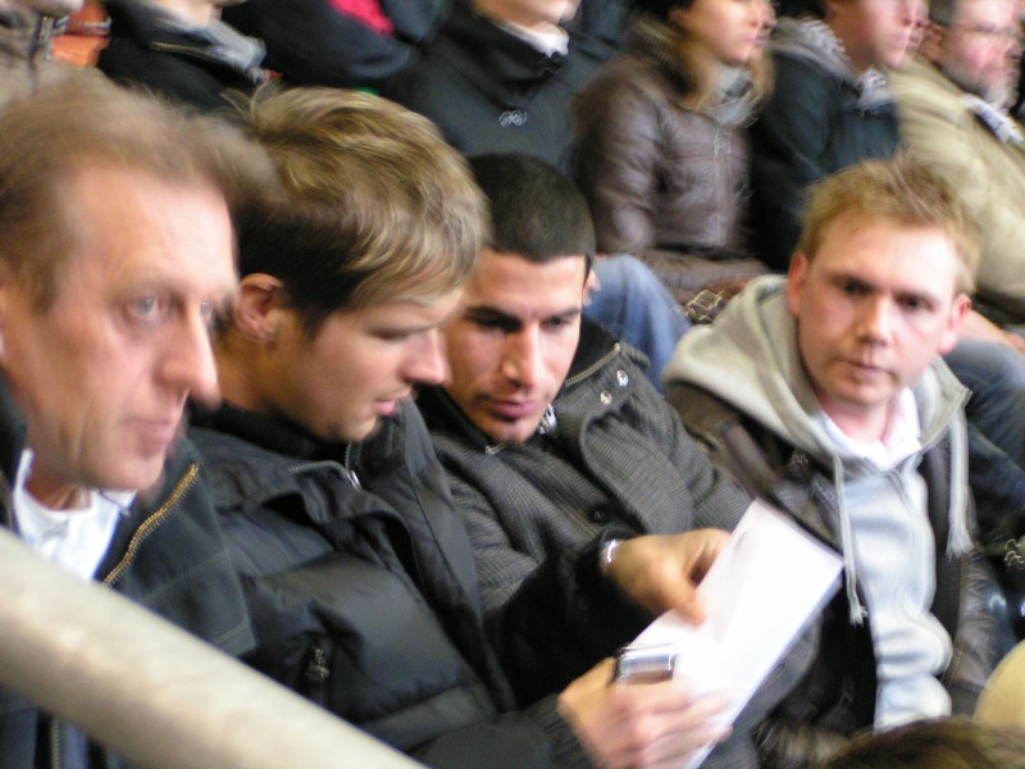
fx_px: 3376
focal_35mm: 114
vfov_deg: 13.0
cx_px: 512
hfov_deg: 17.3
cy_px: 384
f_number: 3.5
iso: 200
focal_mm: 17.4
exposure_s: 1/5
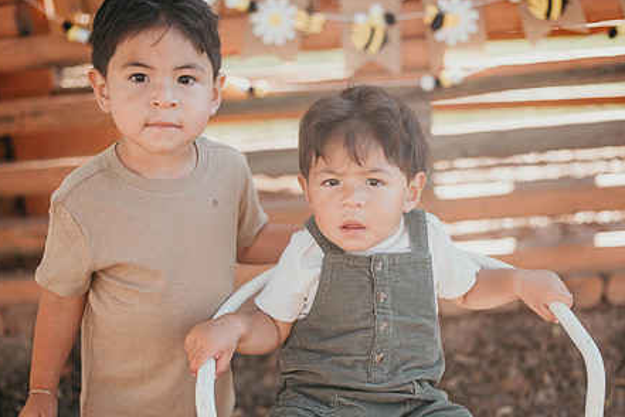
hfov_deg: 42.7
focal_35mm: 46
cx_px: 334
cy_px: 238
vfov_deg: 29.2
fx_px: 799
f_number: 1.6
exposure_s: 1/1600
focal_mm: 35
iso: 64
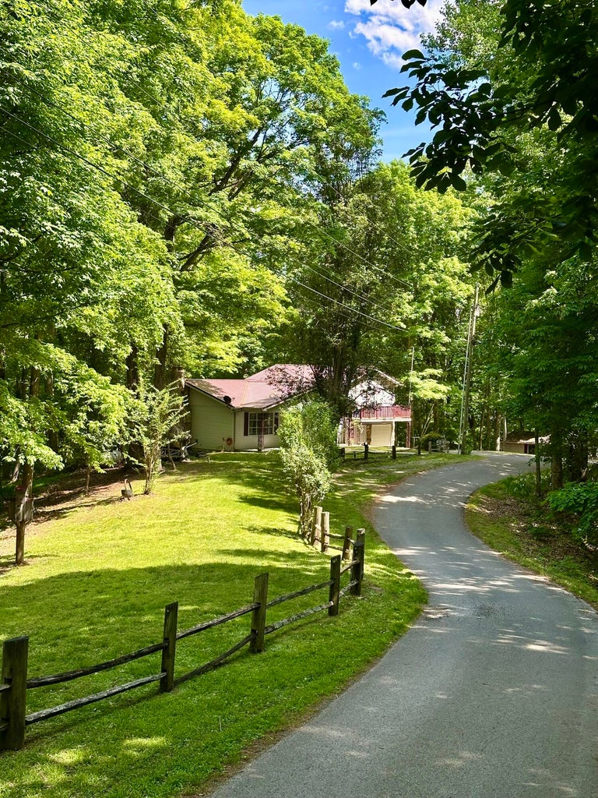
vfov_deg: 39.7
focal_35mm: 48
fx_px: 1106
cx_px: 299
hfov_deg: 30.3
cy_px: 399
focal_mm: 6.86
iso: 64
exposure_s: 1/903
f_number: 1.78
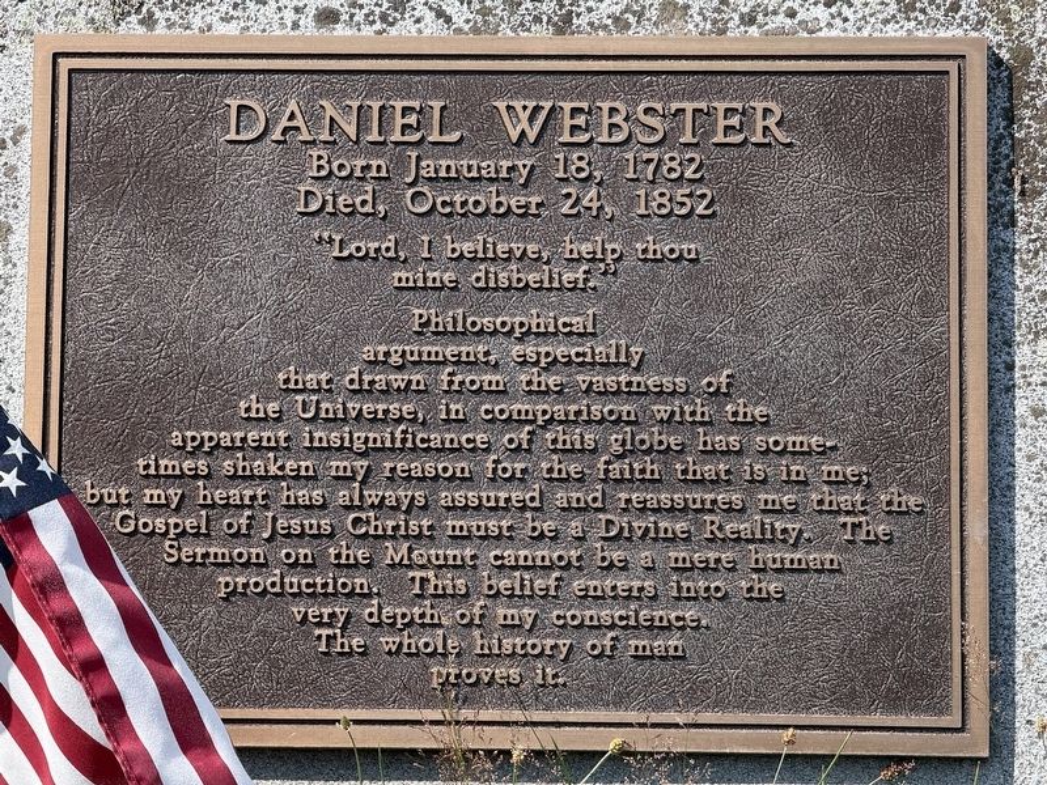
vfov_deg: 12.3
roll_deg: +1.0
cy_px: 392
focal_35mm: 120
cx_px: 524
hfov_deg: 16.4
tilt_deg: -19.7
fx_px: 3630
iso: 64
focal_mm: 15.66
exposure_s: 1/1342
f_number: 2.8
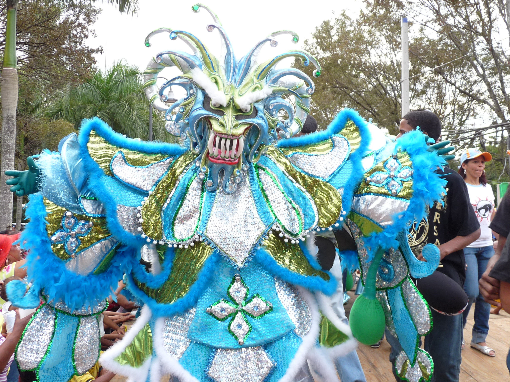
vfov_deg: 36.8
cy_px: 191
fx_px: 575
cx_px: 255
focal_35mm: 39
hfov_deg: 47.9
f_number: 2.8
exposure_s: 1/60
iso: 100
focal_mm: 4.8
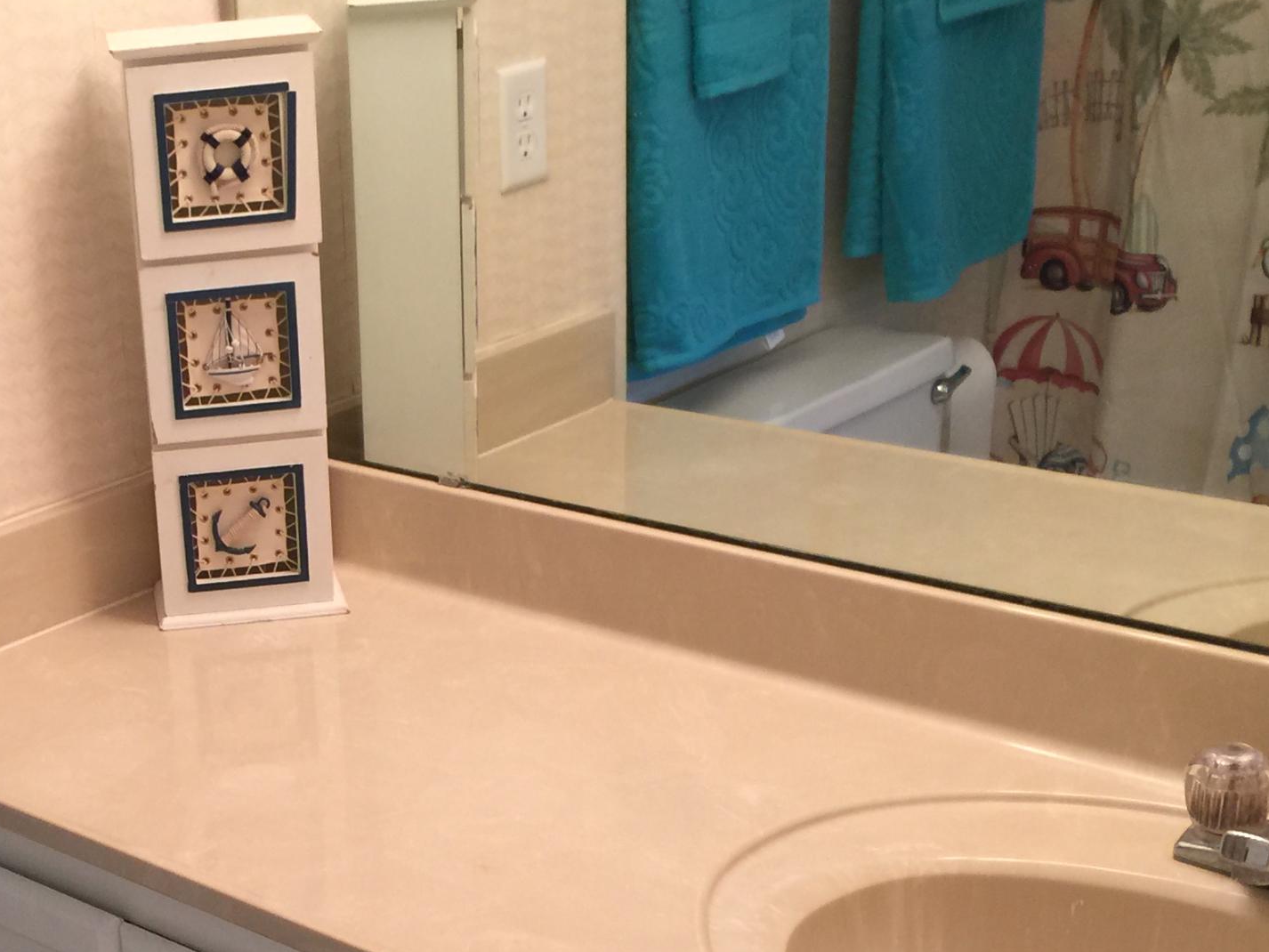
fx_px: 2237
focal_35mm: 61
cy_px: 837
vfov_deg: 23.5
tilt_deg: -25.4
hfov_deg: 30.6
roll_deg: +4.8
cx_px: 188
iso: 32
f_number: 2.2
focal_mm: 4.15
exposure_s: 1/15
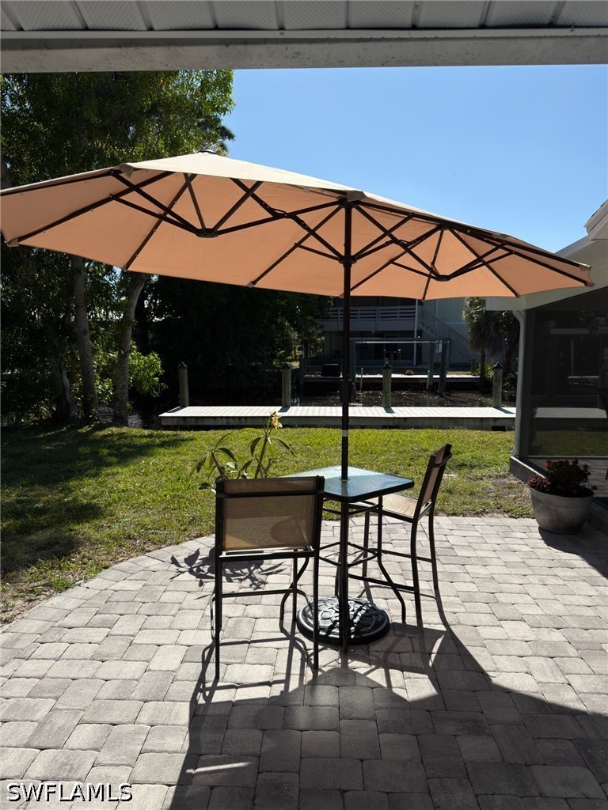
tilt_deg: -7.5
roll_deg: +0.2
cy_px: 405
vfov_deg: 71.6
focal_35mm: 24
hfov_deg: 56.8
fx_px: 562
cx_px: 304
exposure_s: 1/7752
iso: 64
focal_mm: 6.76
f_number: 1.78
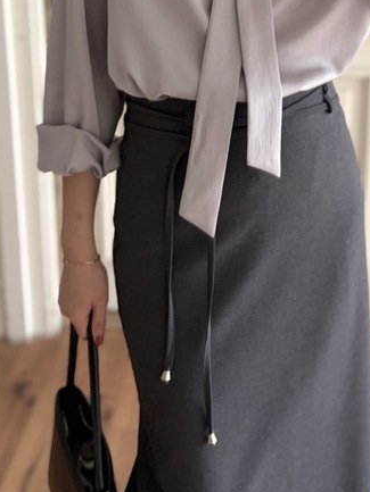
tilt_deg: -25.7
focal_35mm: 60
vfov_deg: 30.5
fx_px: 855
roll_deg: -1.5
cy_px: 36
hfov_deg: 24.2
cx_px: 277
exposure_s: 1/71
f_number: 1.6
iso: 125
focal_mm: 5.96
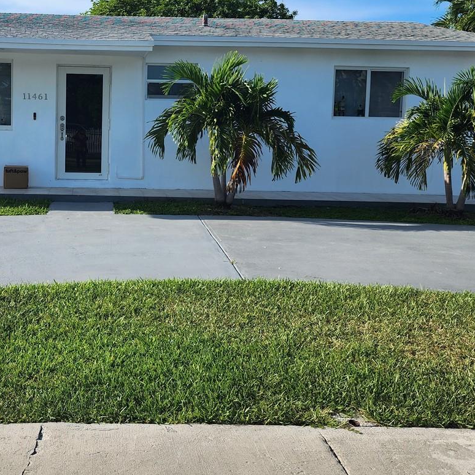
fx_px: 652
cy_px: 171
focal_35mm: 42
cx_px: 105
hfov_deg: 38.7
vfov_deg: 39.7
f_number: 1.8
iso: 12
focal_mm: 6.4
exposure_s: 1/816
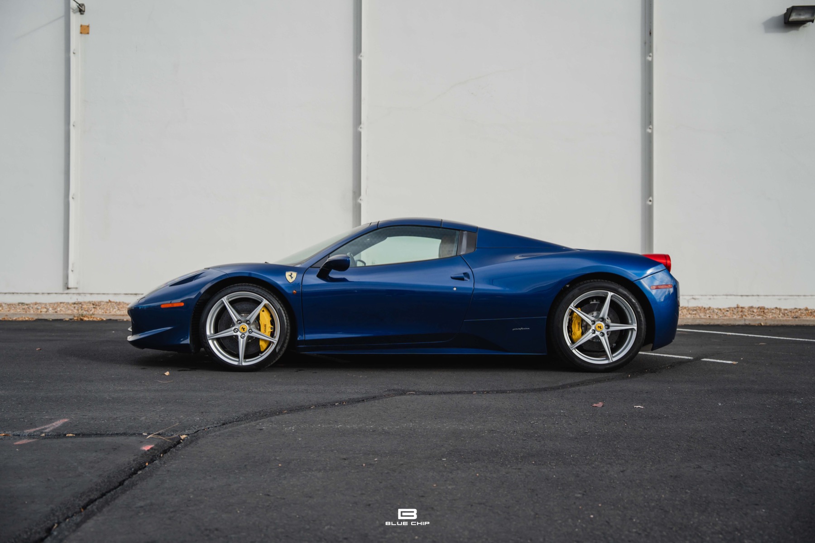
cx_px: 408
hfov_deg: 54.4
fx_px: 792
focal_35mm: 35
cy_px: 272
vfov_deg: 37.9
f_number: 2.8
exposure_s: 1/640
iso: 200
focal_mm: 35
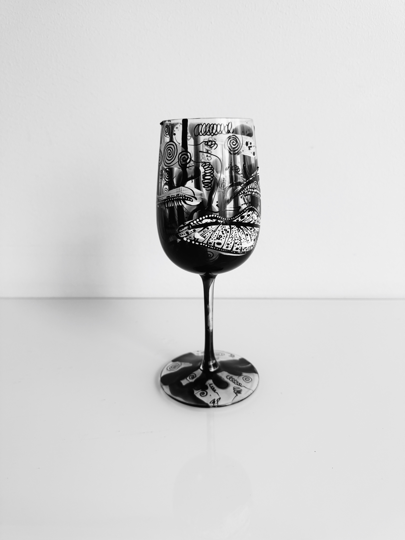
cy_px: 270
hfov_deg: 56.8
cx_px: 202
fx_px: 374
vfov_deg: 71.6
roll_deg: +0.6
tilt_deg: -17.0
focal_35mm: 24
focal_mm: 6.76
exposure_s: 1/120
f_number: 1.78
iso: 160
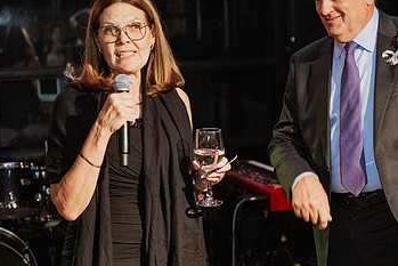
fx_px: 1029
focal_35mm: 93
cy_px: 131
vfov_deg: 14.7
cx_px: 297
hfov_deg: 21.7
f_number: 3.2
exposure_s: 1/160
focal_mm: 56
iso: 4000
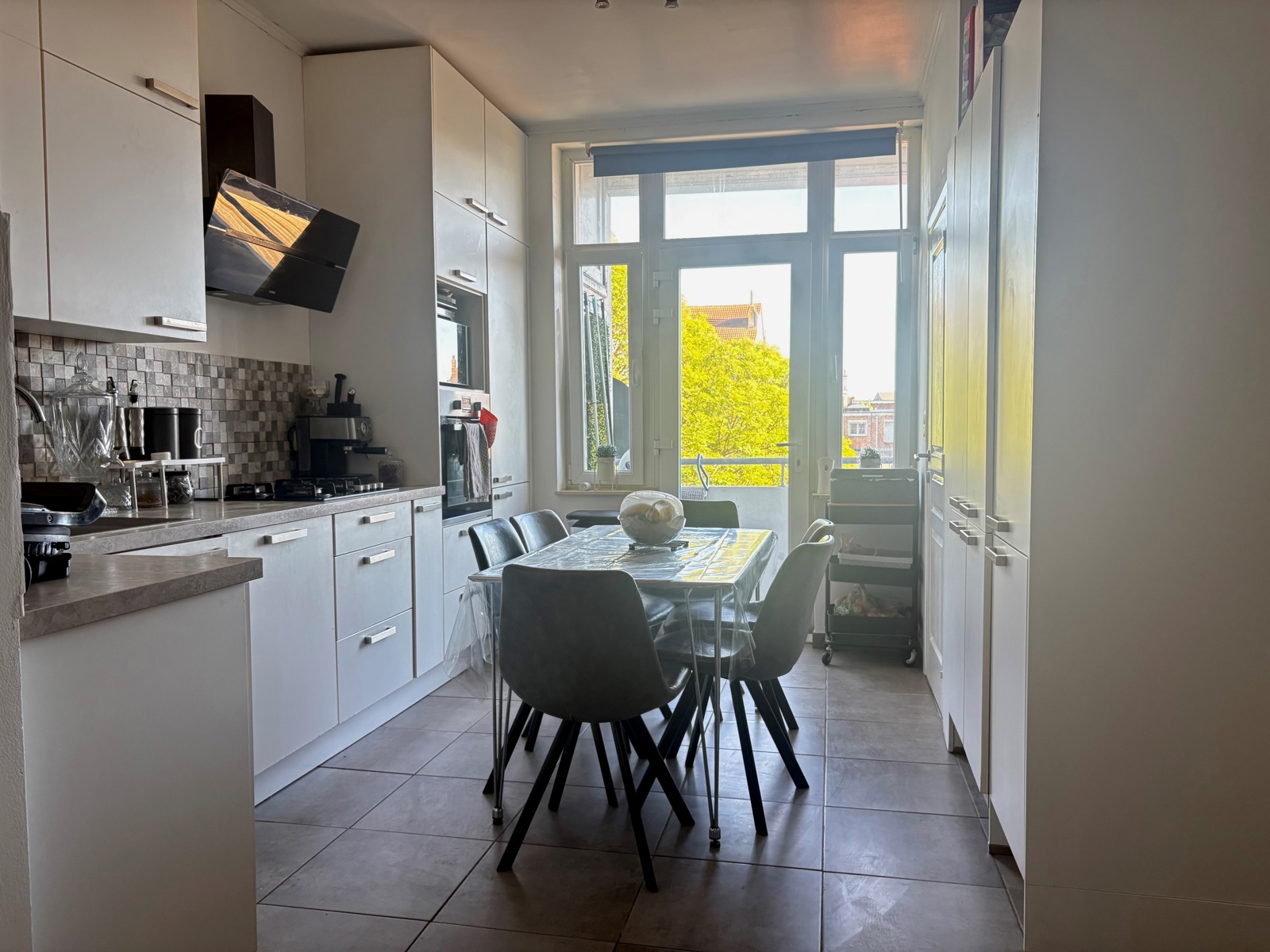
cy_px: 476
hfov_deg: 67.3
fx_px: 954
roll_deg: +0.7
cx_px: 635
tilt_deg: -3.7
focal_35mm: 26
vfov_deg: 53.1
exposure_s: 1/60
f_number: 1.6
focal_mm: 5.96
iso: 200
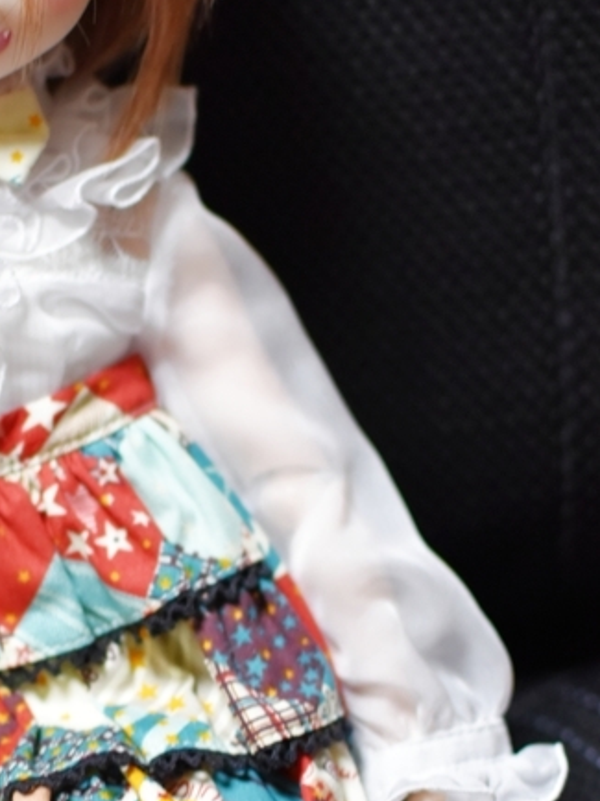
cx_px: 112
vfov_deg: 16.5
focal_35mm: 119
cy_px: 386
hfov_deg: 12.4
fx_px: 2756
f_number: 1.8
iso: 900
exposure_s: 1/60
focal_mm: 35
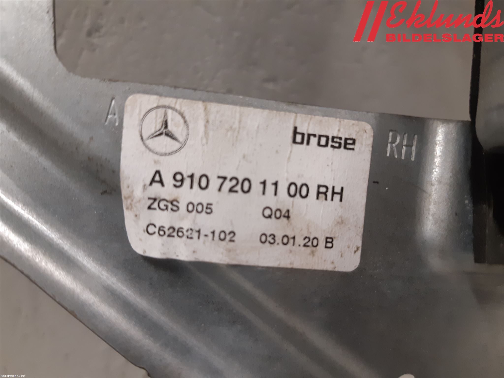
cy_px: 189
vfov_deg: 53.1
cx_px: 252
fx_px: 379
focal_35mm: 26
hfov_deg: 67.3
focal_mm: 3.93
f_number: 1.7
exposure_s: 1/50
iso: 160
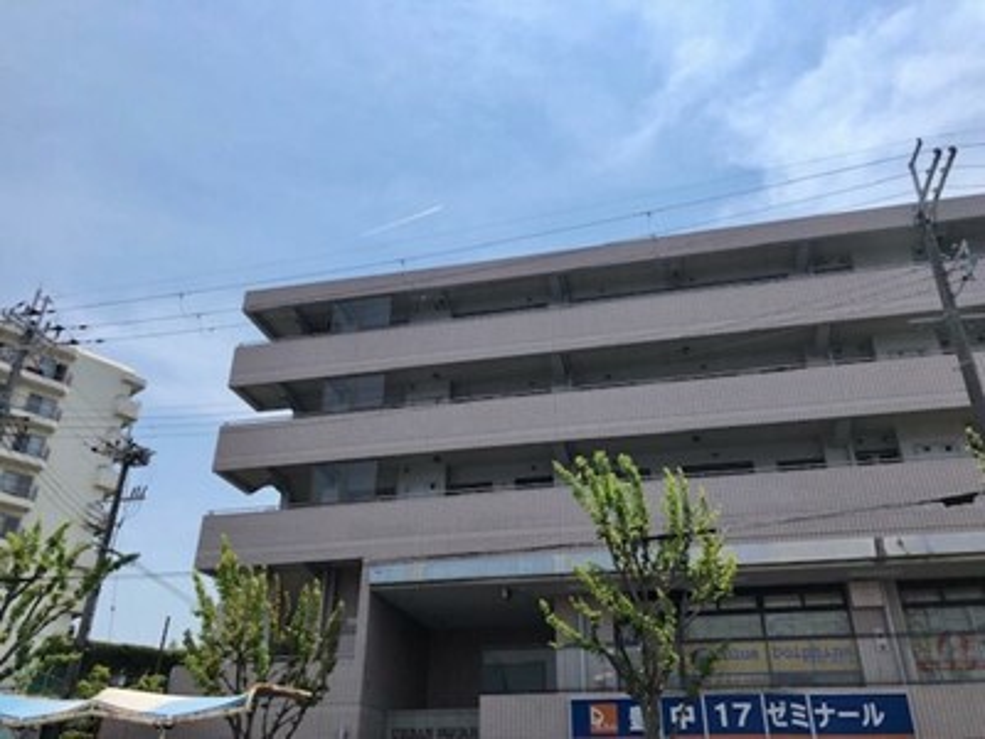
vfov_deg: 49.7
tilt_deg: +29.9
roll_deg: +1.2
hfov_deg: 63.4
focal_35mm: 28
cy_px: 370
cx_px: 492
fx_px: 797
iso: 20
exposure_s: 1/4878
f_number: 1.8
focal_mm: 3.99
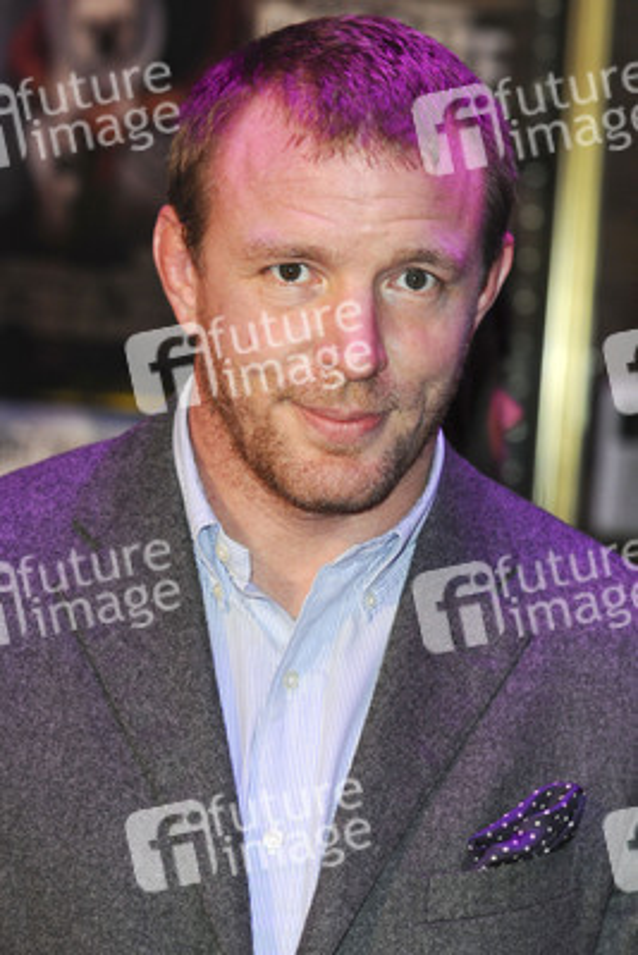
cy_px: 478
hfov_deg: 9.9
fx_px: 3665
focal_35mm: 138
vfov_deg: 14.9
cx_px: 319
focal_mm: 92
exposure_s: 1/160
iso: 500
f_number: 4.5
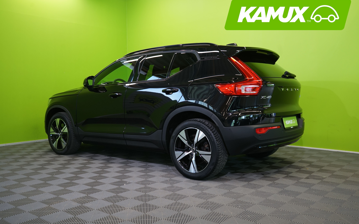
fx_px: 333
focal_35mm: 34
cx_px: 179
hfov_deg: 56.7
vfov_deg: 37.3
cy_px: 108
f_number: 6.3
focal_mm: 33
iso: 500
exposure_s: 1/30
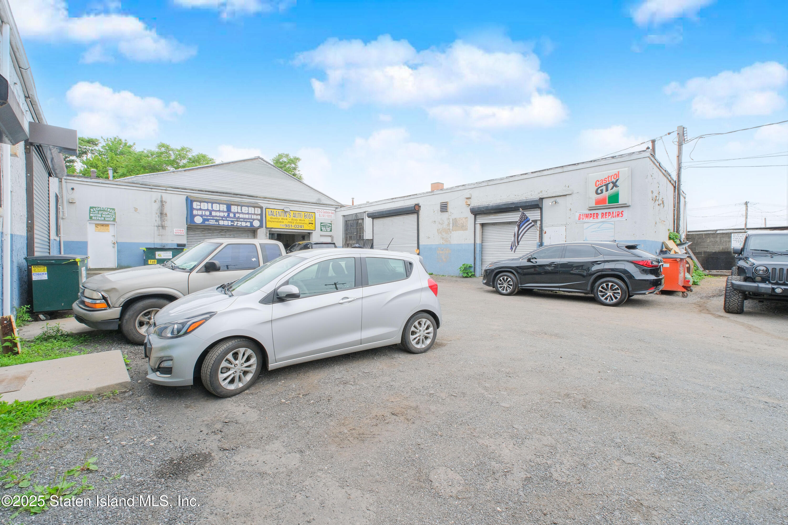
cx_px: 394
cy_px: 262
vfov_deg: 77.3
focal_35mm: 15
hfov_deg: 100.4
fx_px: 328
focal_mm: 10
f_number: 10
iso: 400
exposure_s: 1/60
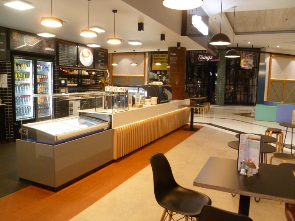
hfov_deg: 63.4
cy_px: 110
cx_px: 148
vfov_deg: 49.7
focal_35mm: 28
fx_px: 239
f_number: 3.3
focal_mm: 5
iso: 400
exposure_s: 1/30
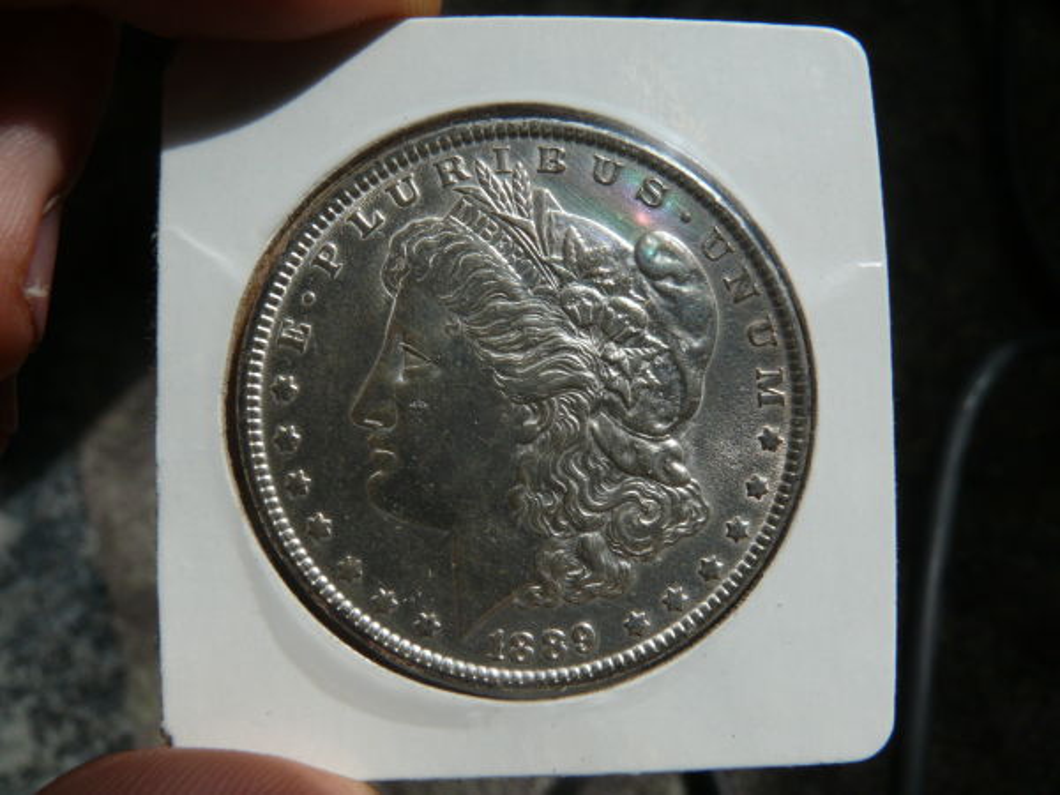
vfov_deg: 40.7
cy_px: 398
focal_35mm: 35
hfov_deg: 52.6
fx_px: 1072
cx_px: 530
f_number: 5.6
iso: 100
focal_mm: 7.4
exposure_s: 1/320
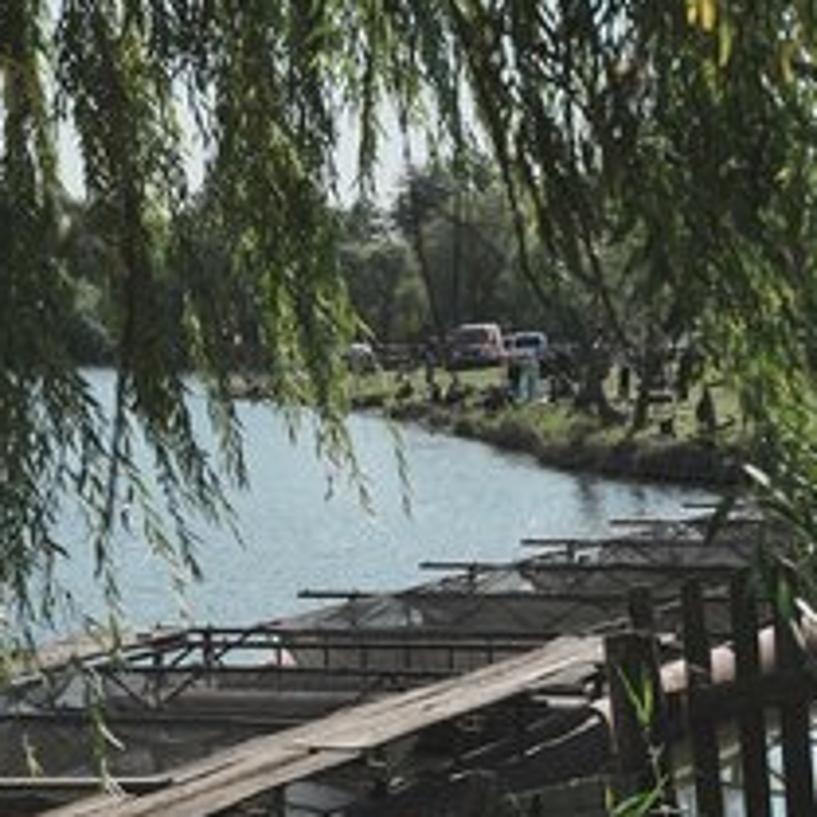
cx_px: 199
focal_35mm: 78
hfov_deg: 22.0
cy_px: 498
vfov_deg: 22.2
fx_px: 2083
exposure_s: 1/800
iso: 100
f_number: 7.1
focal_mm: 48
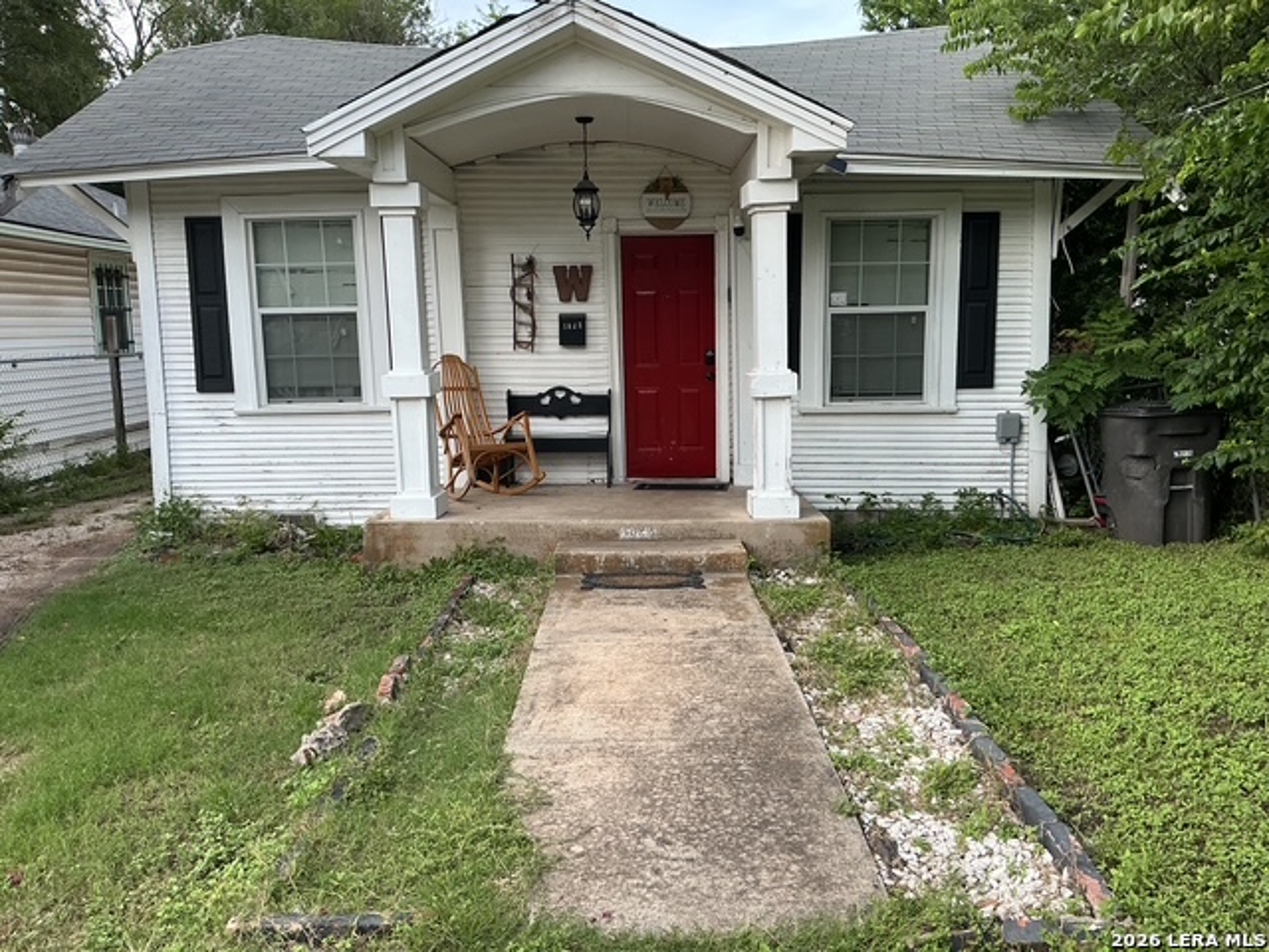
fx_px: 1063
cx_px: 634
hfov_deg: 61.7
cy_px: 476
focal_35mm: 29
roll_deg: +1.7
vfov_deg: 48.2
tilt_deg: -7.7
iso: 25
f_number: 1.8
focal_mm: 3
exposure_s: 1/419
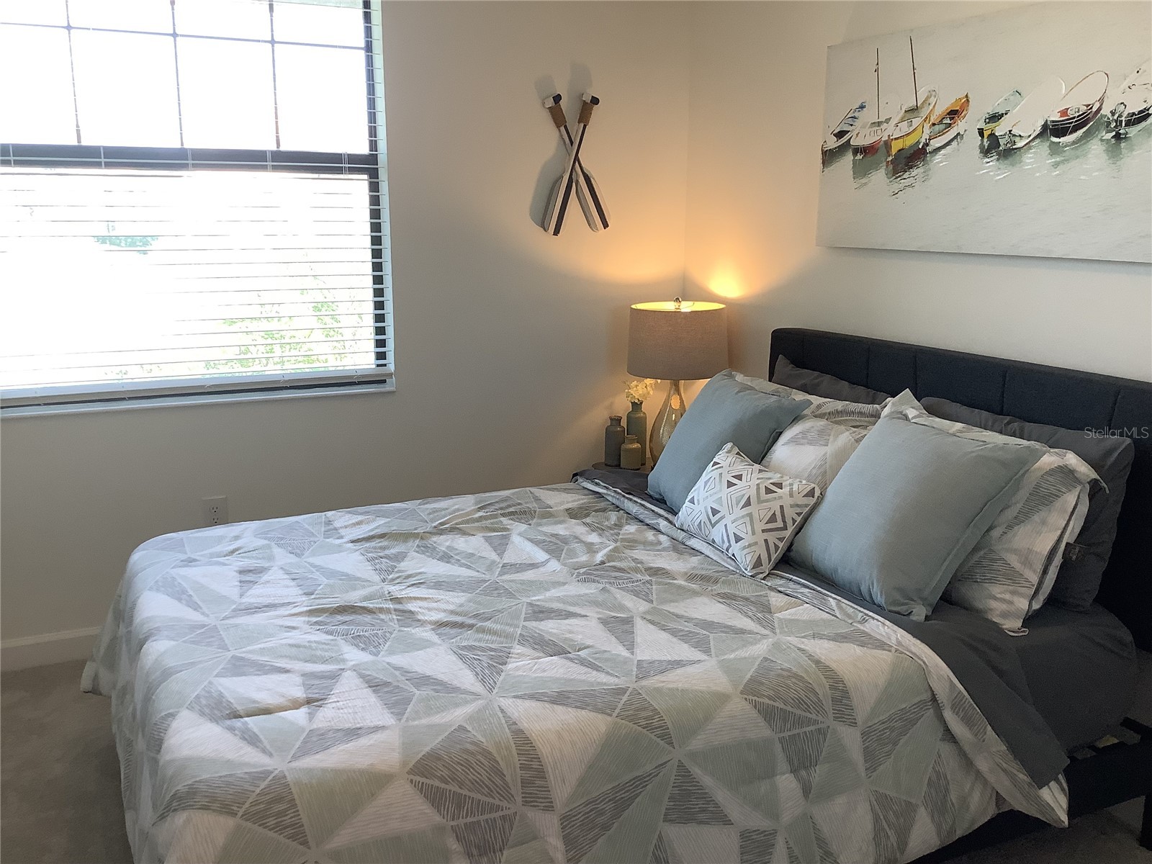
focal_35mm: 31
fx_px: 1032
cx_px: 576
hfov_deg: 58.4
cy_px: 432
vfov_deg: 45.4
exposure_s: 1/60
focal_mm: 3.3
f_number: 2.4
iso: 64
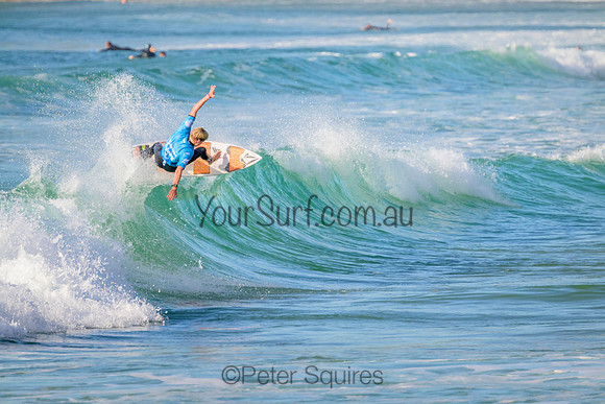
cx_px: 302
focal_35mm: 800
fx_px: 13447
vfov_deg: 1.7
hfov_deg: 2.6
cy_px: 202
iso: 1600
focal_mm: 800
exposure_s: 1/2000
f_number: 11
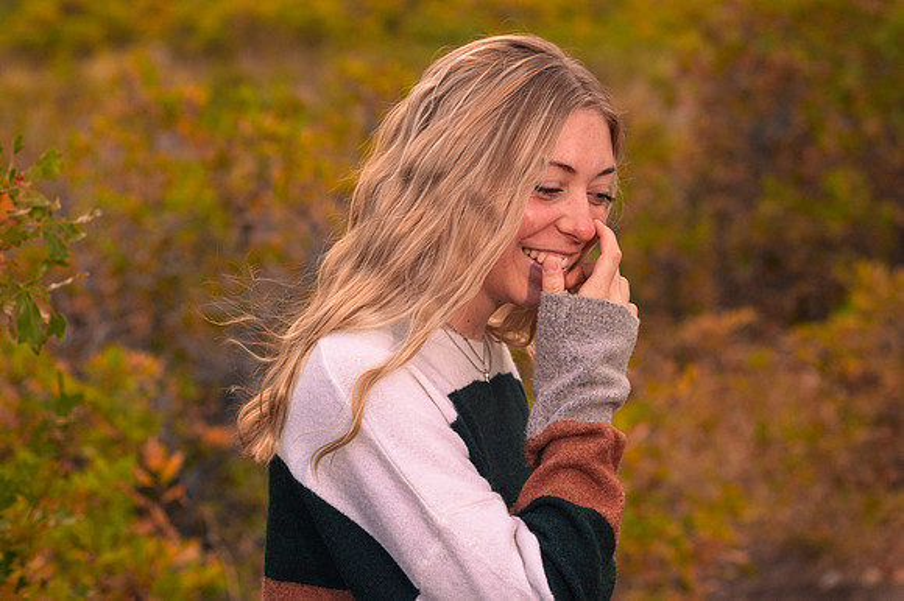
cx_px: 597
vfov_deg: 9.9
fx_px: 3481
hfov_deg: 14.8
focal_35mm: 139
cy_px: 204
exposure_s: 1/400
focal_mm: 105
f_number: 5.6
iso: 1250
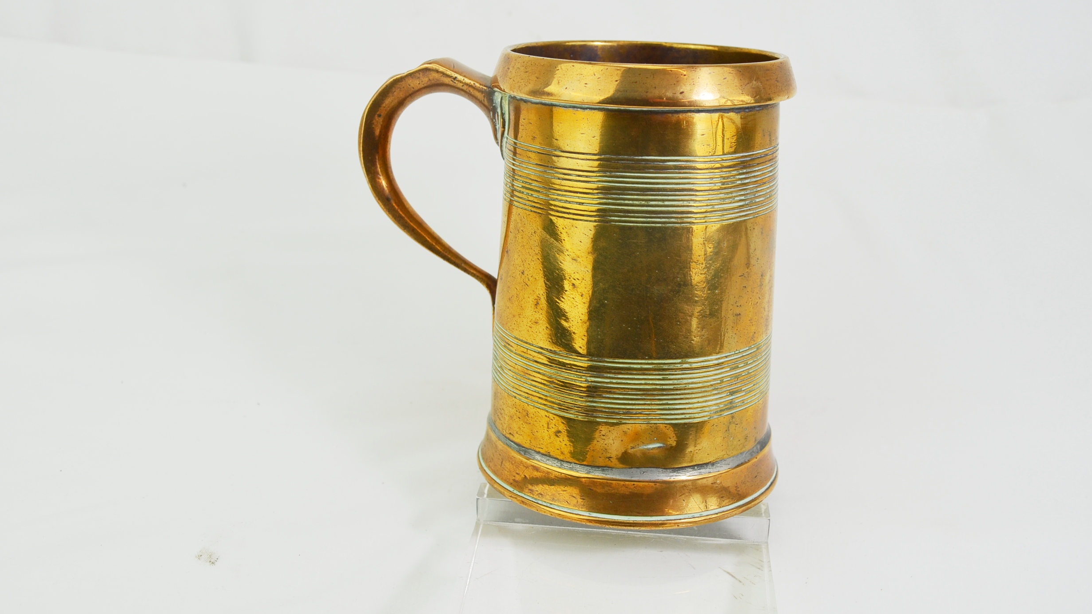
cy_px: 273
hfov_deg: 46.4
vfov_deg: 27.1
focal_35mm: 44
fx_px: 1274
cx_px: 547
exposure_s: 1/160
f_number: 6.3
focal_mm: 28
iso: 200
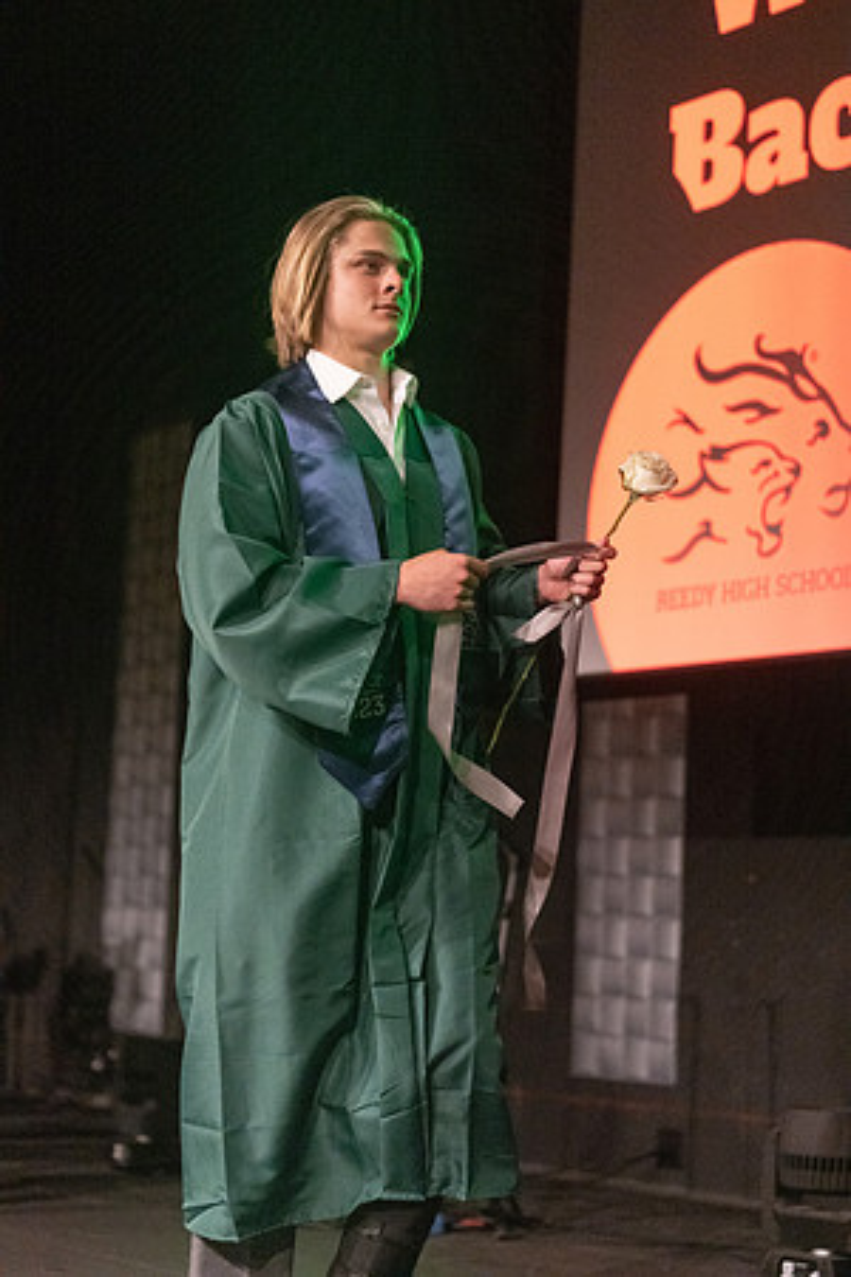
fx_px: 2482
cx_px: 426
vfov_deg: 28.8
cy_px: 638
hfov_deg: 19.5
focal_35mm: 70
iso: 16000
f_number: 2.8
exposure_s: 1/1000
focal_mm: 70
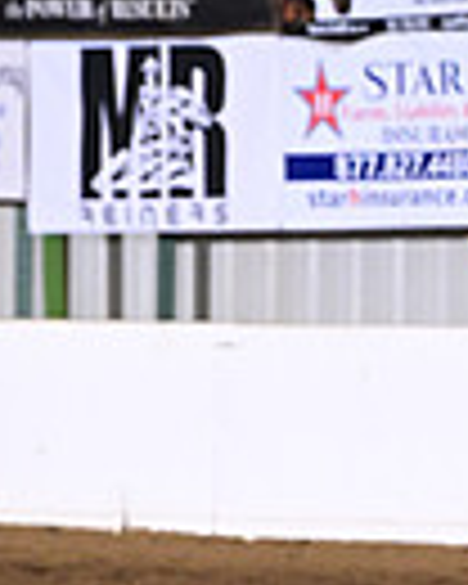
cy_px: 281
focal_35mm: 836
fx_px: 14474
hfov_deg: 1.8
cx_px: 1120
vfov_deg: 2.3
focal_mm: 200
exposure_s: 1/200
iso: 2500
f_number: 4.5
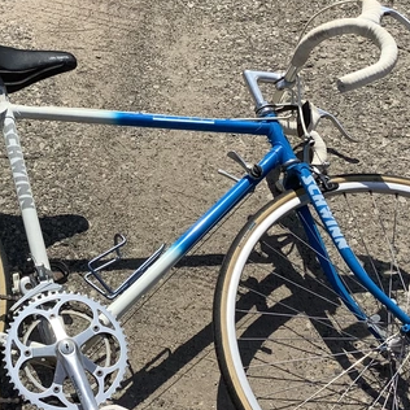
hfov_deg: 26.0
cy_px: 181
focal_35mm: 65
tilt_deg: -47.4
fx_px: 871
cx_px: 77
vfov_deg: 26.5
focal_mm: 3.3
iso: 25
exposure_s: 1/2037
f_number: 2.4
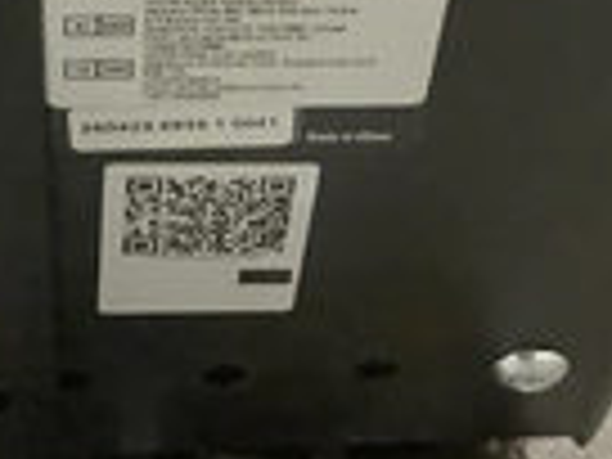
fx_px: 1609
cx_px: 292
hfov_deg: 21.5
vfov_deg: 15.4
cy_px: -148
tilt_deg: -44.4
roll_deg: -4.5
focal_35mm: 91
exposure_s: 1/17
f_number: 2.4
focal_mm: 3.3
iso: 640
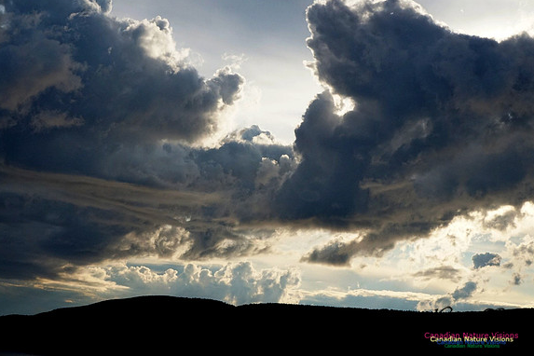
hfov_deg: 26.7
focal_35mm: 76
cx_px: 267
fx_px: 1127
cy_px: 177
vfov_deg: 17.9
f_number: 13
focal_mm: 50
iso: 1000
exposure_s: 1/2000
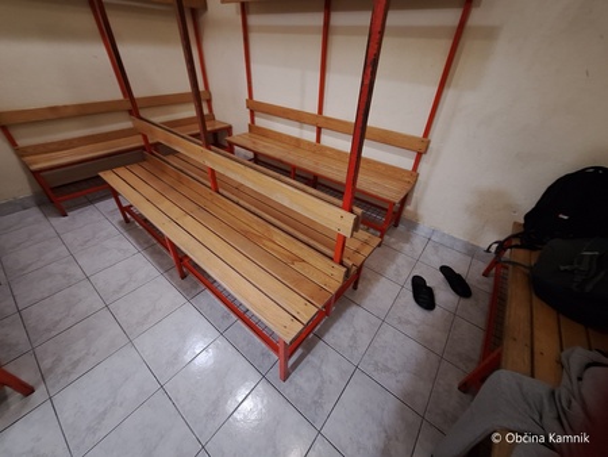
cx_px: 304
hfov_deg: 106.2
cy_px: 228
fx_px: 228
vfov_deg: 90.0
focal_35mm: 13
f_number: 2.2
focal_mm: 1.74
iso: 400
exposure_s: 1/8
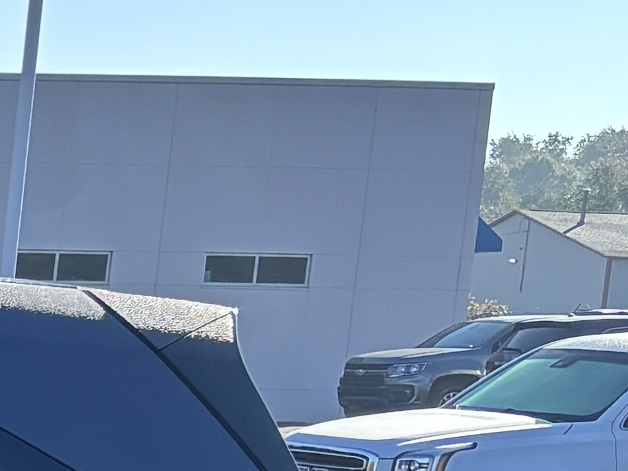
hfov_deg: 9.4
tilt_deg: -10.9
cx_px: -1318
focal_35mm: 162
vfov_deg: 8.8
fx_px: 2939
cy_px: 852
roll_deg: -1.9
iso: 50
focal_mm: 5.96
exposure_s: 1/1783
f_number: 1.6
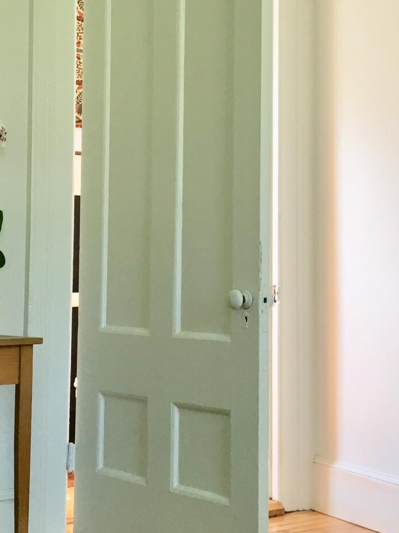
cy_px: 213
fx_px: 969
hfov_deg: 23.2
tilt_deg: +3.9
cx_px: 247
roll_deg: -0.7
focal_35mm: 63
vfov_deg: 30.7
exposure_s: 1/30
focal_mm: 4.15
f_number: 2.2
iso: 32
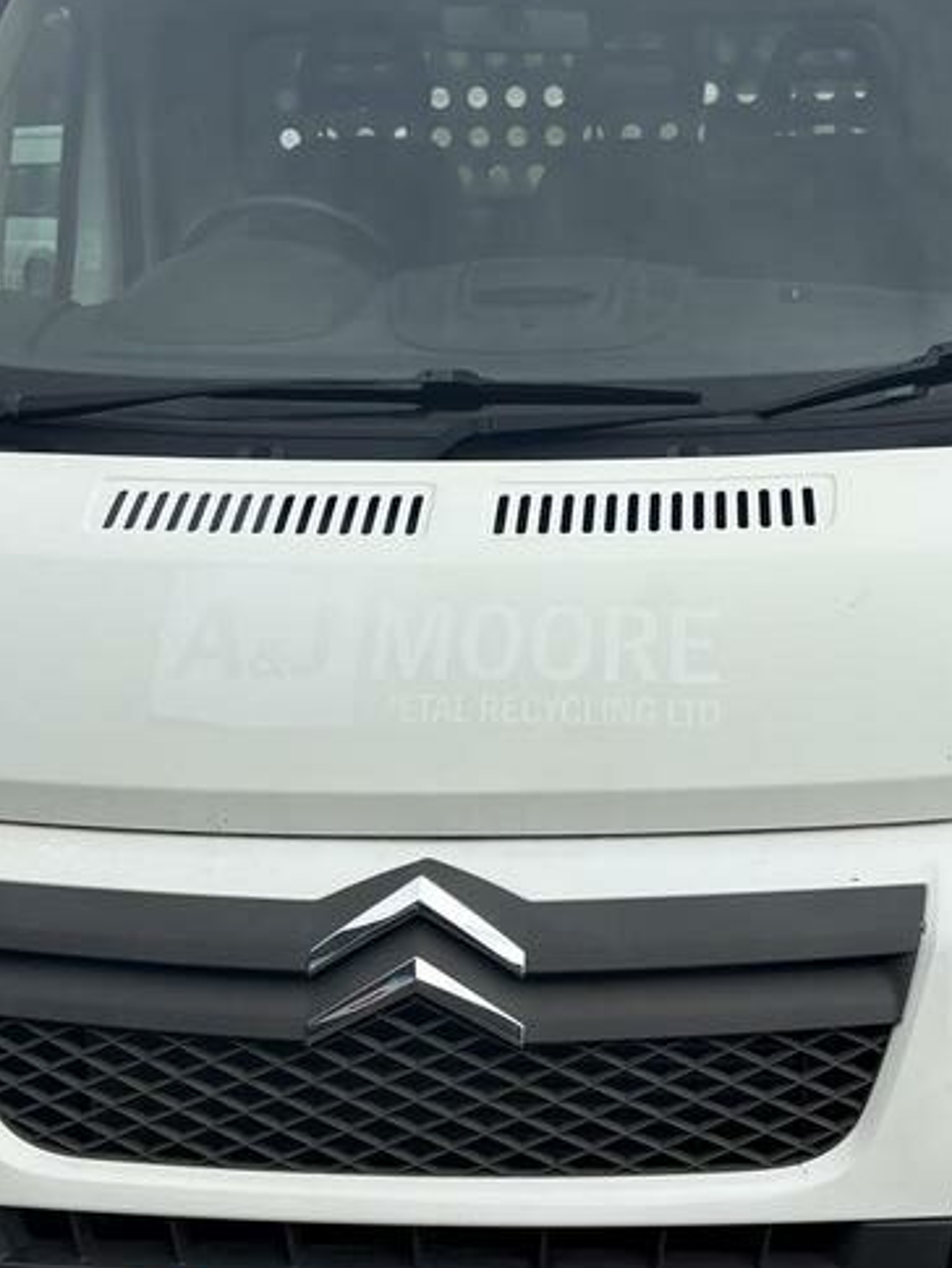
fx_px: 1759
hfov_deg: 30.2
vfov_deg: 39.5
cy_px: 512
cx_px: 583
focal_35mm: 48
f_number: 1.6
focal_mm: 5.96
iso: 50
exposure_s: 1/4065
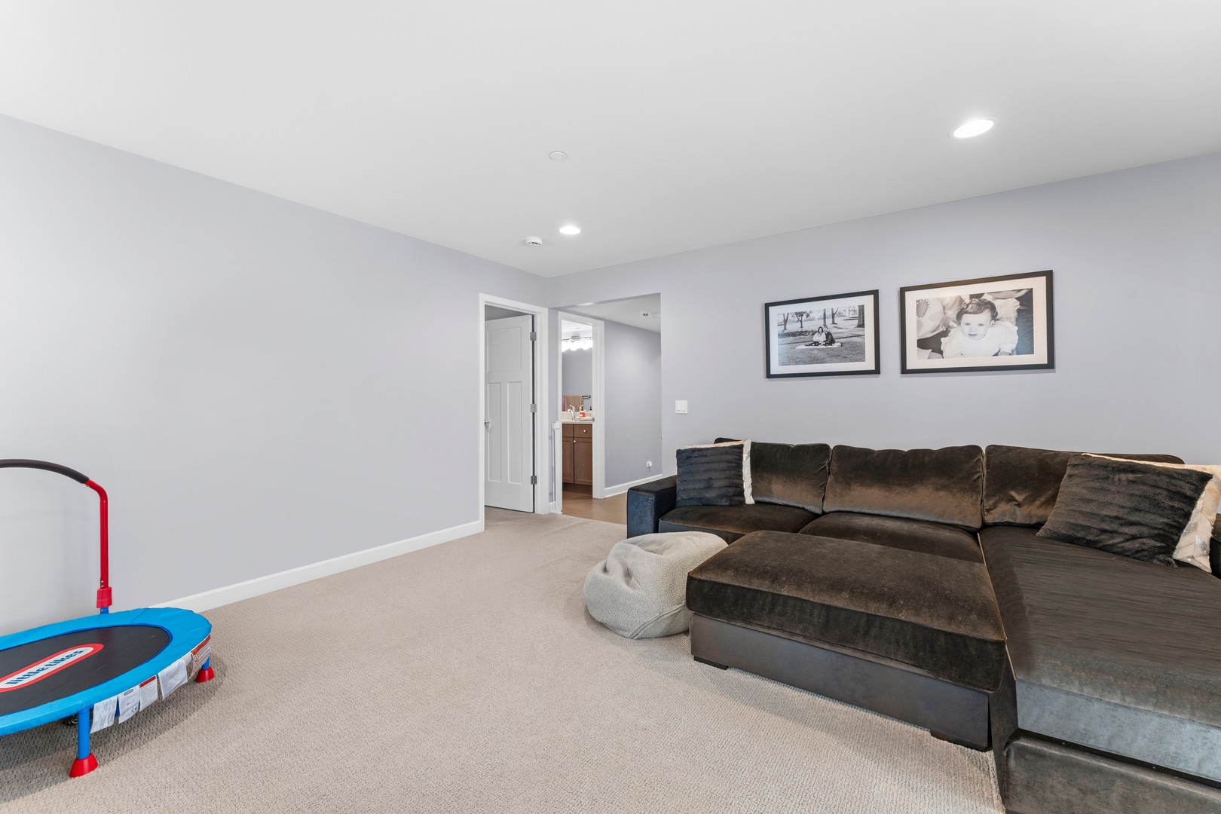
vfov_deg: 81.2
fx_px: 475
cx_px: 610
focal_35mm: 14
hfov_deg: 104.3
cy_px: 407
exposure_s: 1/2
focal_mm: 14
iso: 400
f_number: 8
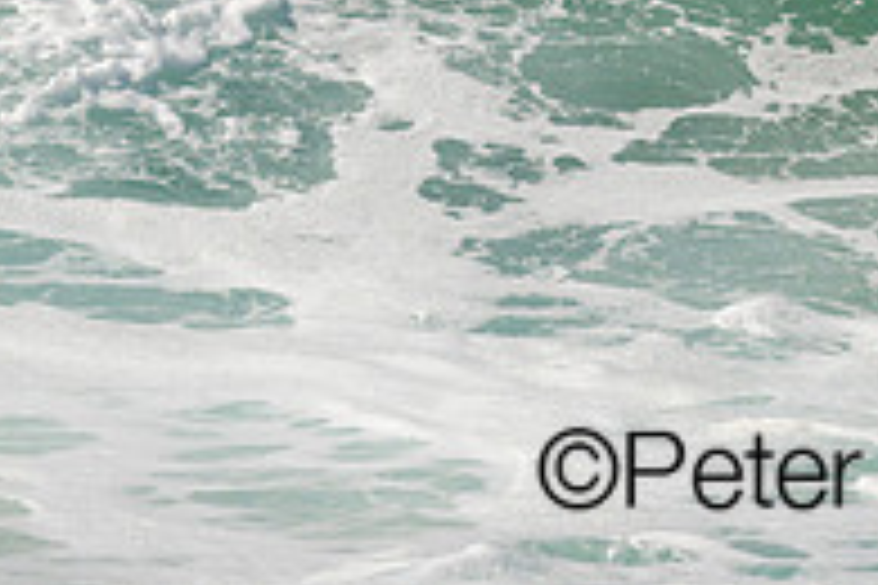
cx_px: 1048
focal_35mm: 2037
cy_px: -384
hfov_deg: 1.0
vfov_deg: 0.7
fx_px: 49676
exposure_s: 1/2000
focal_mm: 530
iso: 640
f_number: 10
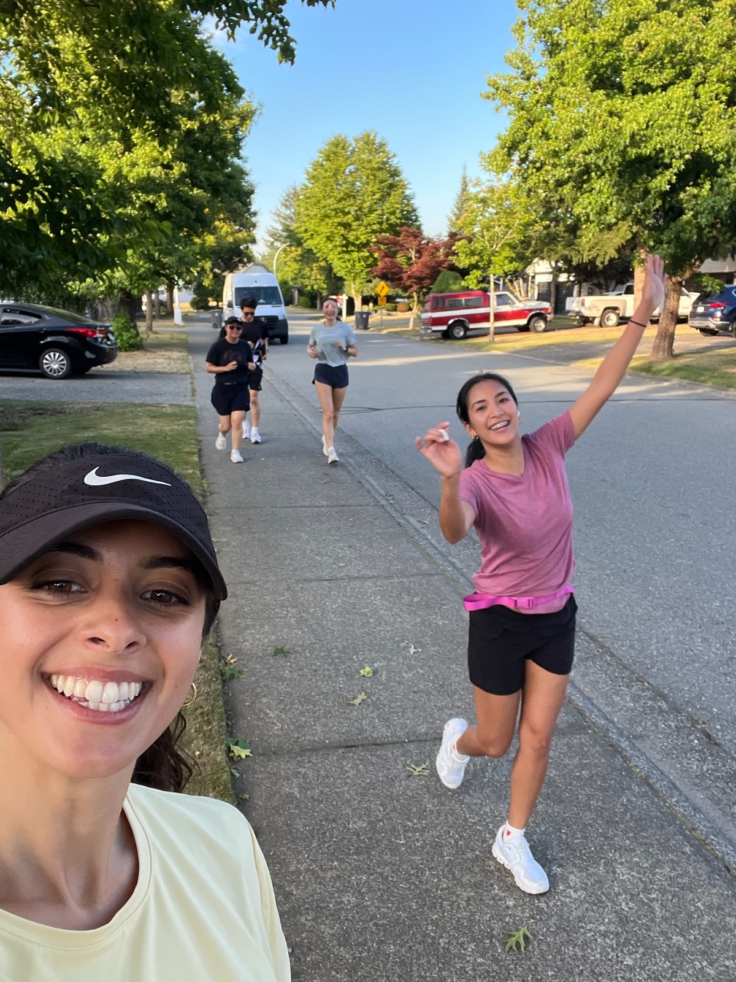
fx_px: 850
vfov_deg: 60.0
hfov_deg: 46.8
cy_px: 491
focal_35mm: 30
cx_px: 368
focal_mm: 2.71
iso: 64
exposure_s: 1/121
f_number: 2.2
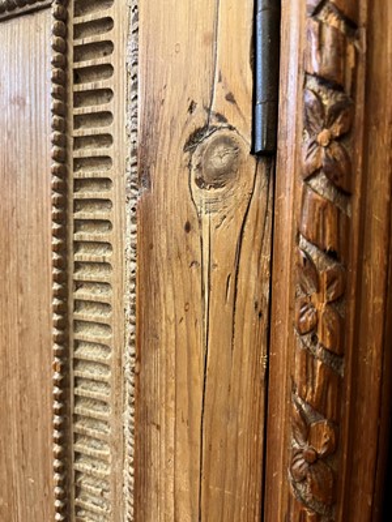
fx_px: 393
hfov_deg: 53.1
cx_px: 196
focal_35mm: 26
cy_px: 261
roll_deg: -2.6
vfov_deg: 67.3
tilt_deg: -4.9
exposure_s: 1/33
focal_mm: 5.1
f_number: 1.6
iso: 400
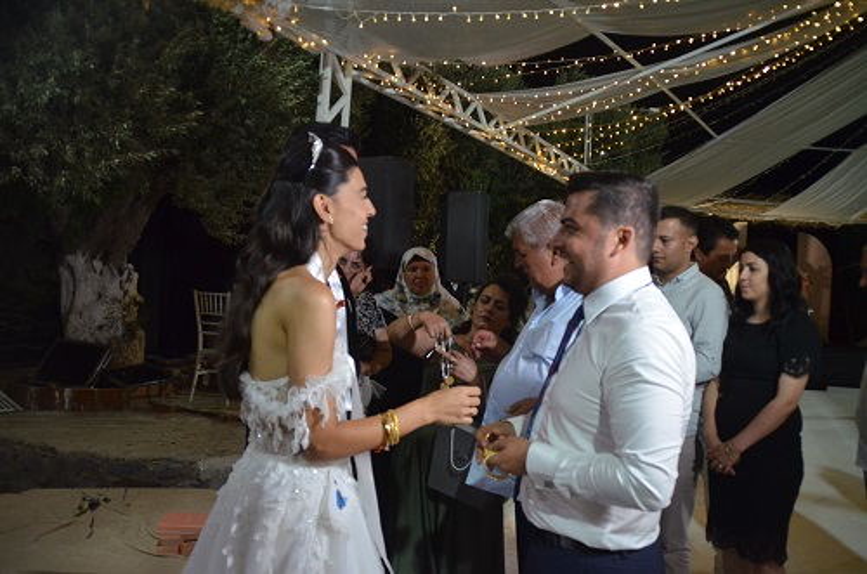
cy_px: 287
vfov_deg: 13.4
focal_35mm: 102
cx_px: 434
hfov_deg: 20.1
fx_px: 2451
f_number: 5.3
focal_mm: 68
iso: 1600
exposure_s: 1/125
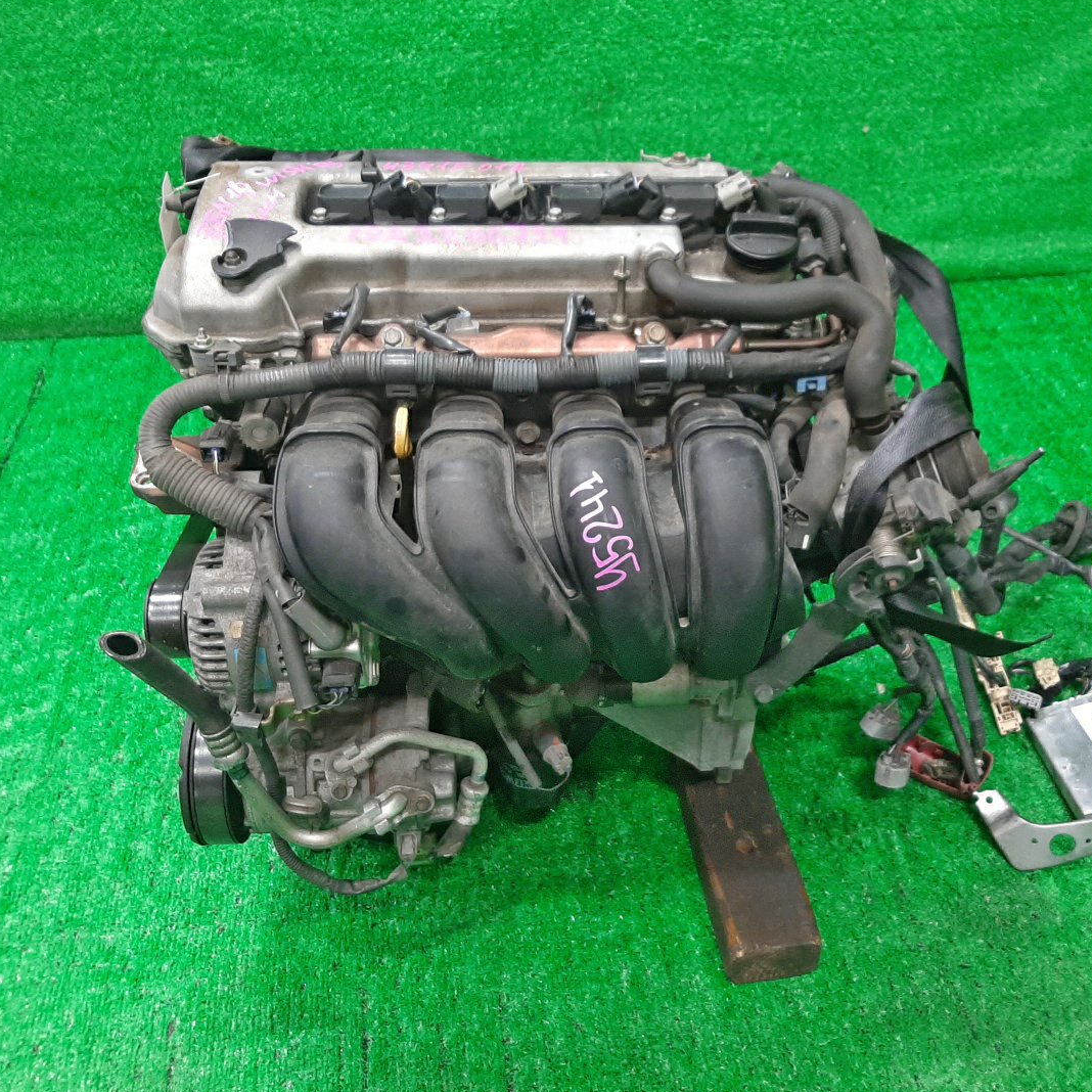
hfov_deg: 52.4
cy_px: 545
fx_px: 1106
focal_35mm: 31
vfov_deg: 52.5
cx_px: 600
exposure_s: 1/50
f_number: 1.7
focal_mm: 3.93
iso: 204
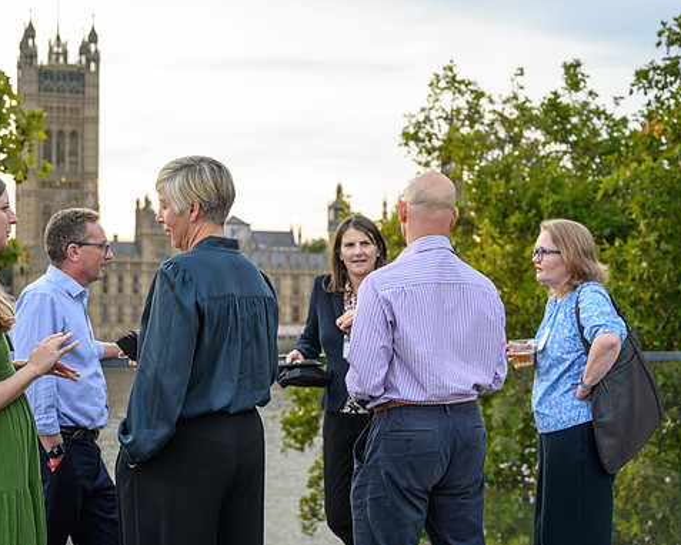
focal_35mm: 53
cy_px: 272
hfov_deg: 35.2
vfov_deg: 28.6
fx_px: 1069
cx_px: 270
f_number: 4
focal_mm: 46
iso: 140
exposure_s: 1/160
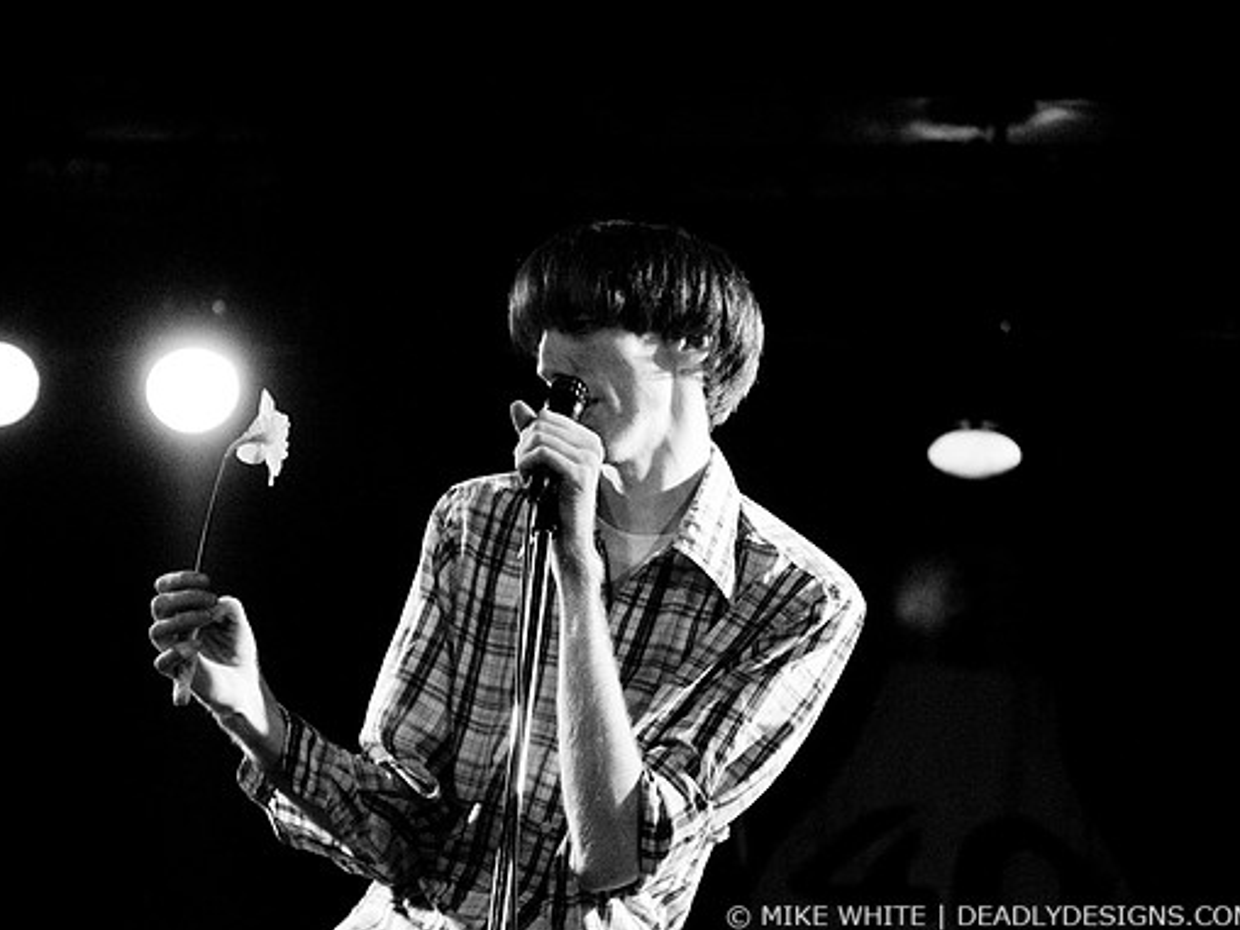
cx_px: 559
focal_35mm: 115
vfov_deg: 12.9
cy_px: 467
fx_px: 4119
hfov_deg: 17.1
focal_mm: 70
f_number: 2.8
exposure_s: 1/80
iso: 1250
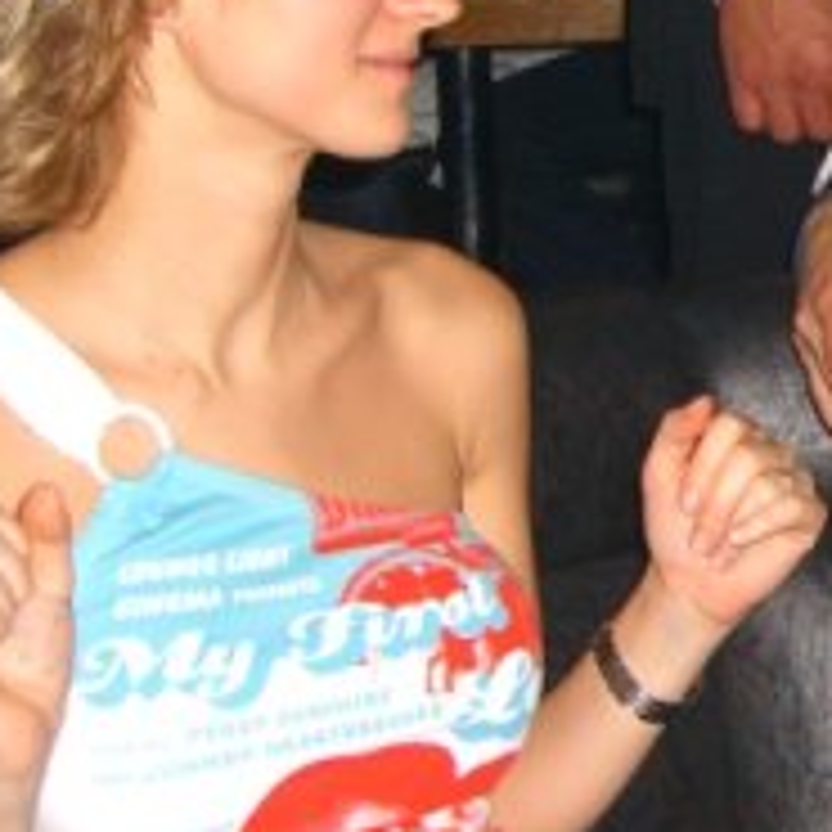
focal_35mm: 109
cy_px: 301
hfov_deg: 15.3
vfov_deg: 16.0
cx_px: 1043
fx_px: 2964
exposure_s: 1/60
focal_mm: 7.9
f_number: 2.8
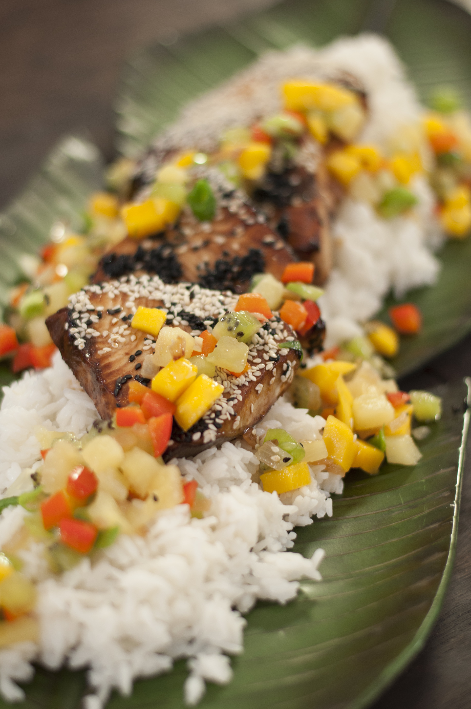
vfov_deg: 27.0
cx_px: 236
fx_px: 1476
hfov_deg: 18.1
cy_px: 354
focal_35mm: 75
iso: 200
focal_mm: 50
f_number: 1.8
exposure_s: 1/60
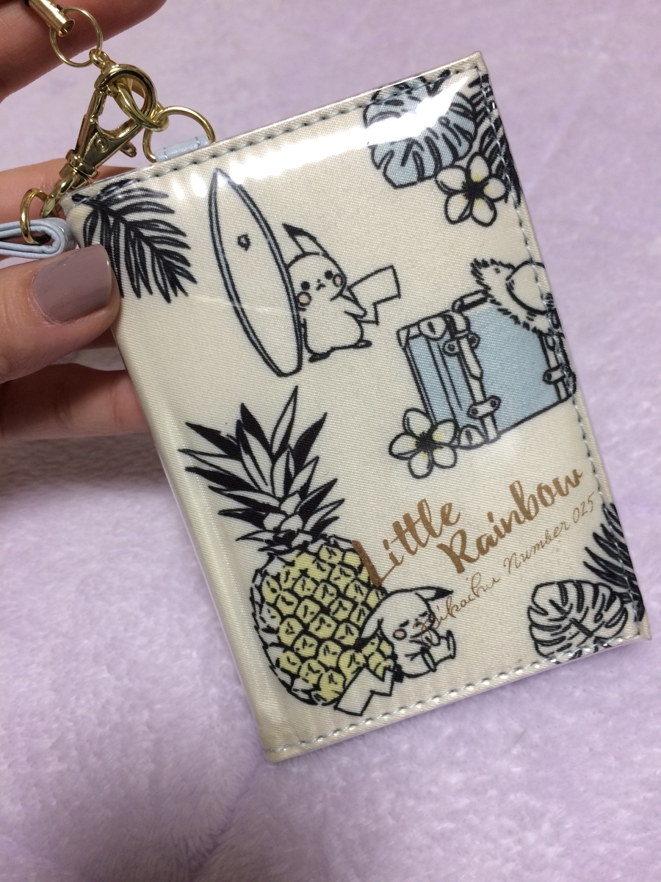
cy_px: 441
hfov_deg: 48.2
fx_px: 738
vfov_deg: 61.7
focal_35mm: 29
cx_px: 330
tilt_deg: -50.9
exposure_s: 1/30
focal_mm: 4.15
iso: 50
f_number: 2.2
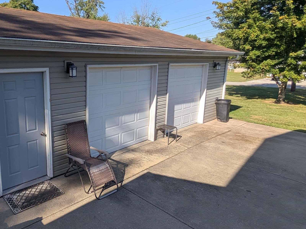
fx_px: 203
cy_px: 97
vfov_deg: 58.6
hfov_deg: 69.7
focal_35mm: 23
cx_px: 82
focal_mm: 2.02
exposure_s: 1/2092
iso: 51
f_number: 1.7
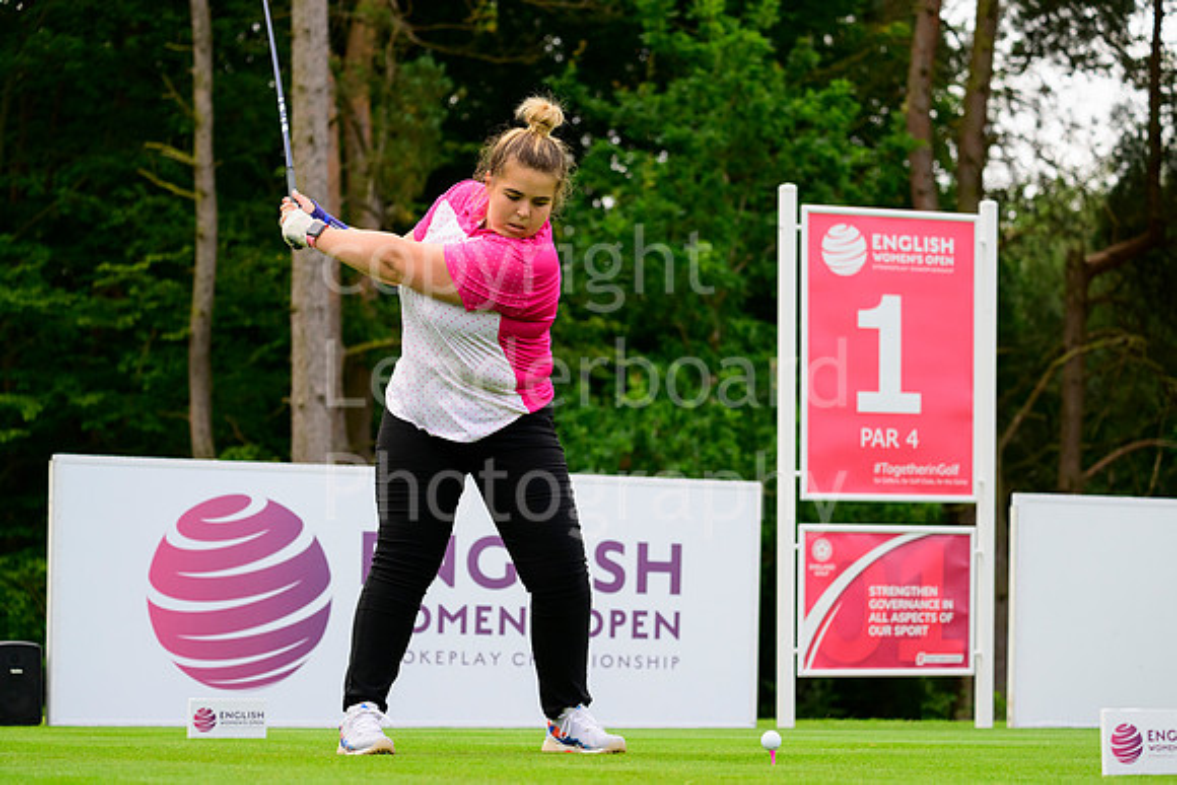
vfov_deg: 13.7
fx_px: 3270
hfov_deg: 20.4
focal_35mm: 100
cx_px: 588
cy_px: 392
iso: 1600
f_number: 4.5
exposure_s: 1/3200
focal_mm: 100
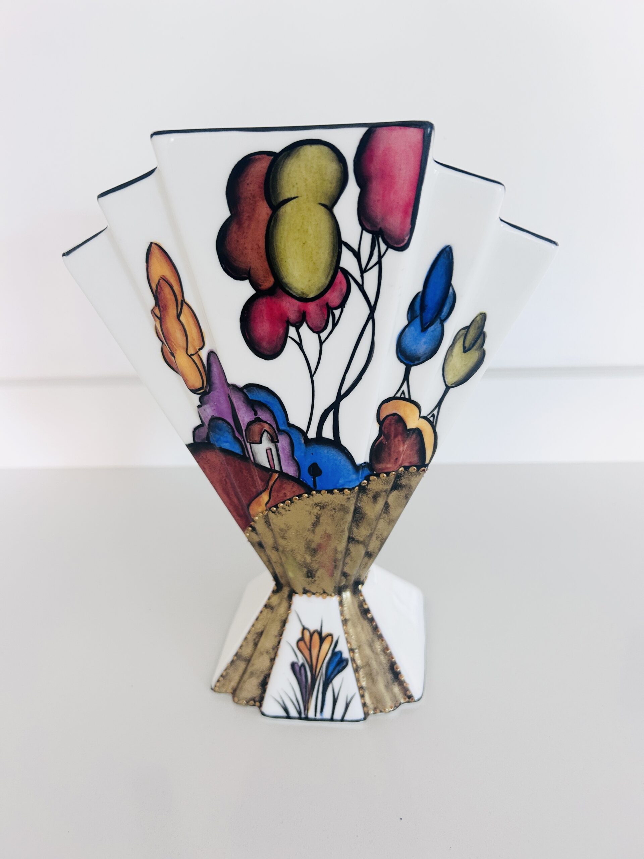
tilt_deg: -21.8
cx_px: 322
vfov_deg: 67.3
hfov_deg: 53.1
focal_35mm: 26
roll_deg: +2.0
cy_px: 430
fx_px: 645
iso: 125
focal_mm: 5.7
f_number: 1.5
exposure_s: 1/67
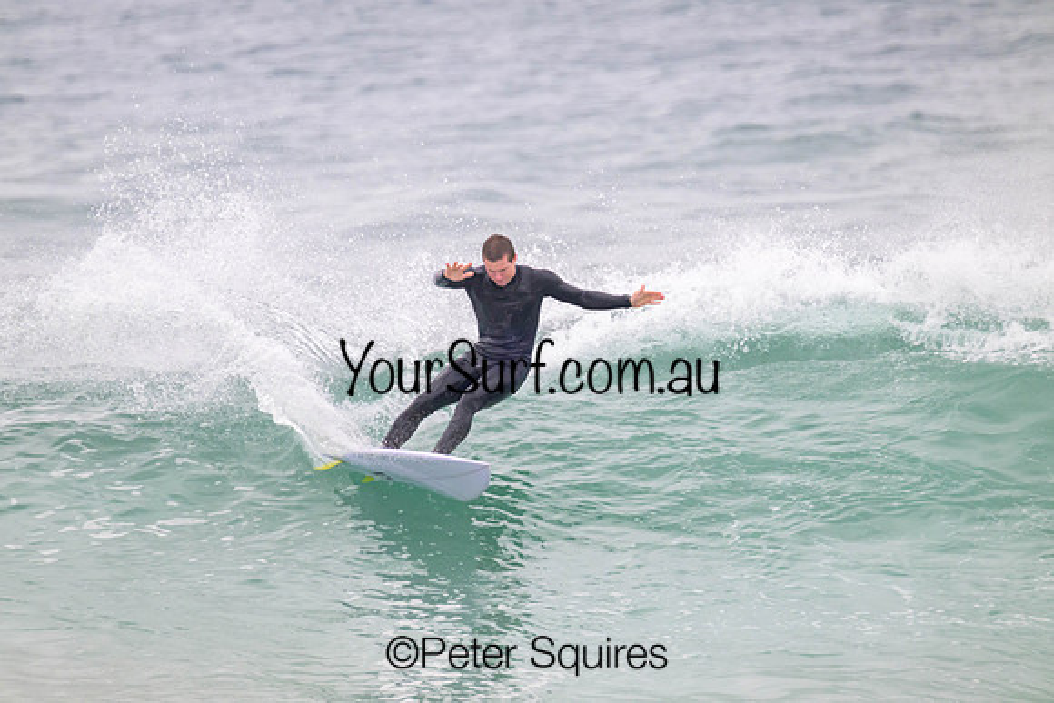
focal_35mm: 800
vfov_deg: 1.7
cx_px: 527
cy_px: 352
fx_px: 23427
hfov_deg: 2.6
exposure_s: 1/2000
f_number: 11
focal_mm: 800
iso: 1600
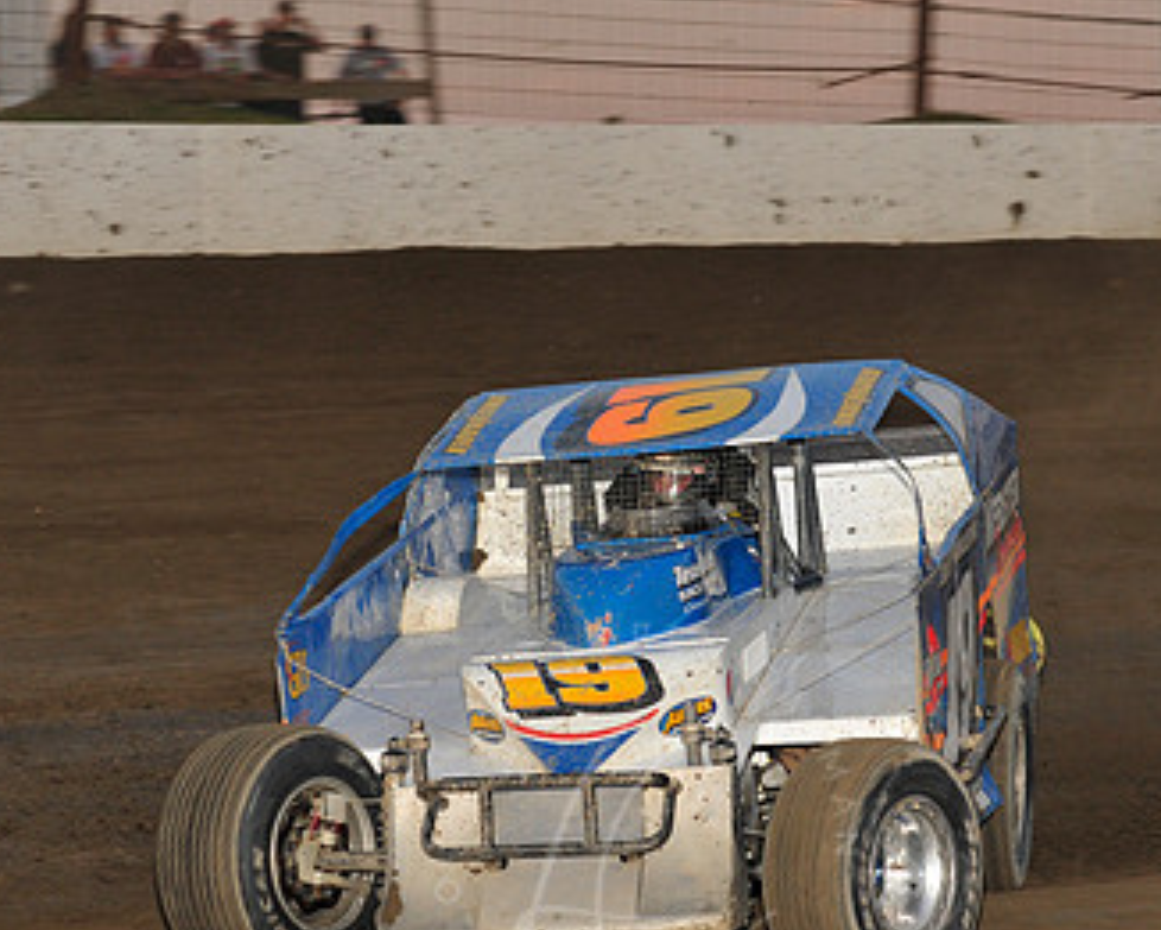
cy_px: 510
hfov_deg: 9.7
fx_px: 6874
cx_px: 641
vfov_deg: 7.7
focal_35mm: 200
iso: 1000
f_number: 7.1
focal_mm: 120
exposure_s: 1/320
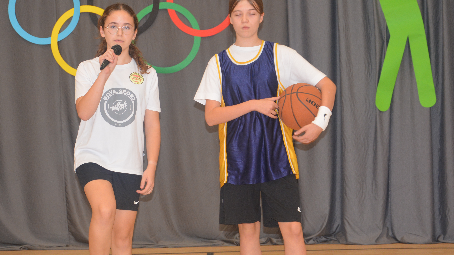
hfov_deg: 23.6
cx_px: 157
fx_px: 1082
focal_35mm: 90
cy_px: 131
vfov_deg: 13.5
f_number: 4.5
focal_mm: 35
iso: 560
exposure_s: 1/60
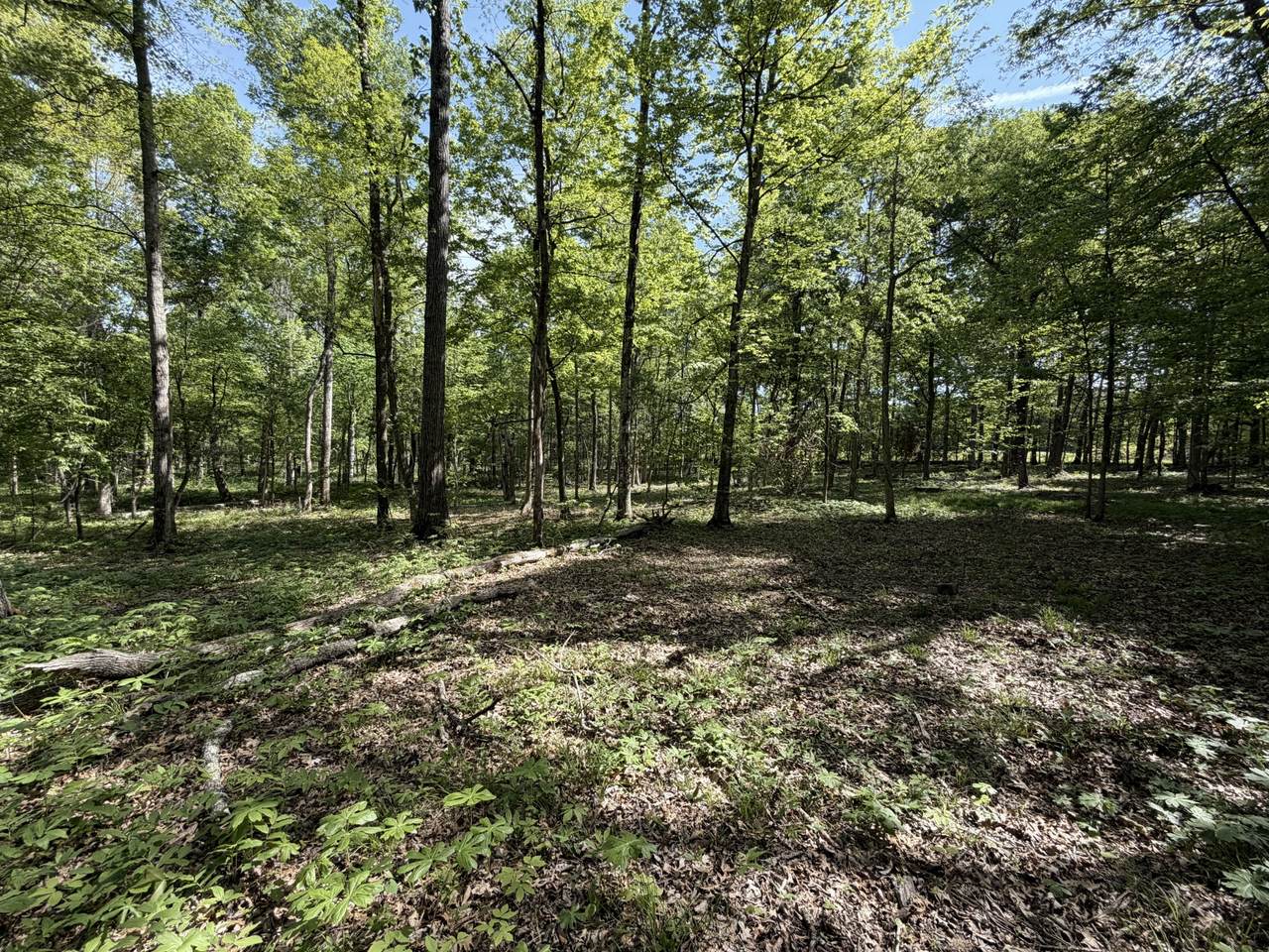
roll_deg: -2.2
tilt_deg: -2.6
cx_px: 634
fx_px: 513
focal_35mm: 14
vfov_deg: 85.7
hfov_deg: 102.1
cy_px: 476
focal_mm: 2.22
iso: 50
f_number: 2.2
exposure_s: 1/381
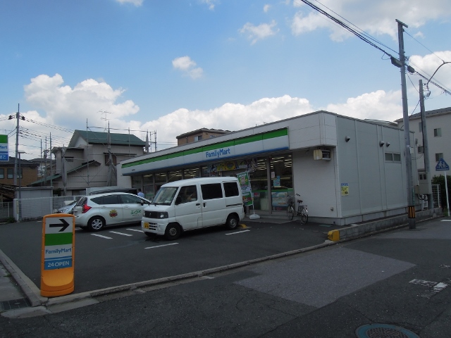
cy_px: 169
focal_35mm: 24
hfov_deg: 71.6
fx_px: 313
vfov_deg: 56.8
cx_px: 226
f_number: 5.6
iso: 160
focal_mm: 4.3
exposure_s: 1/1000
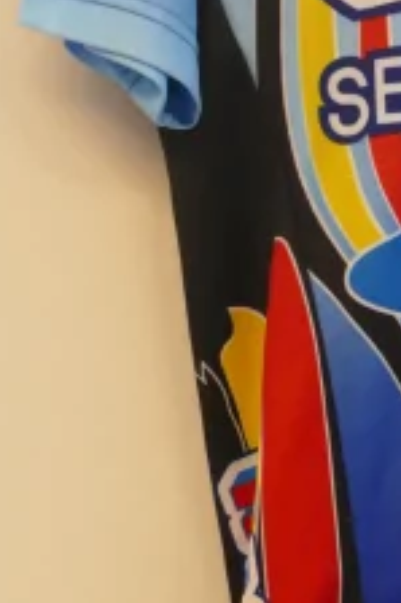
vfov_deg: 11.3
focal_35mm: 182
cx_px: 682
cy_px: 188
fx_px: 3045
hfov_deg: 7.4
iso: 640
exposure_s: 1/80
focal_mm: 18.77
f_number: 3.4
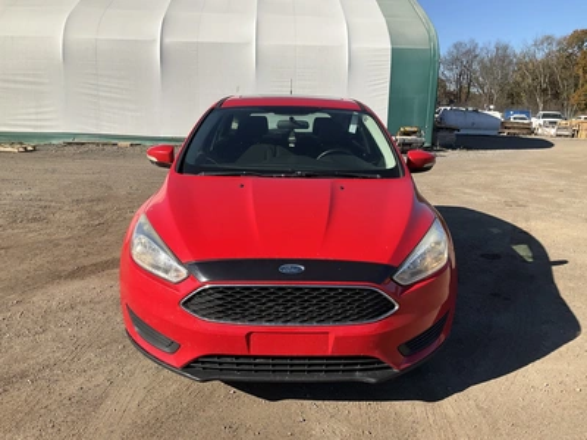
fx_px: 492
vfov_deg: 48.2
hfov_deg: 61.7
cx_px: 294
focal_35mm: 29
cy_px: 220
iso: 25
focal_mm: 3
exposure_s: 1/1848
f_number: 1.8
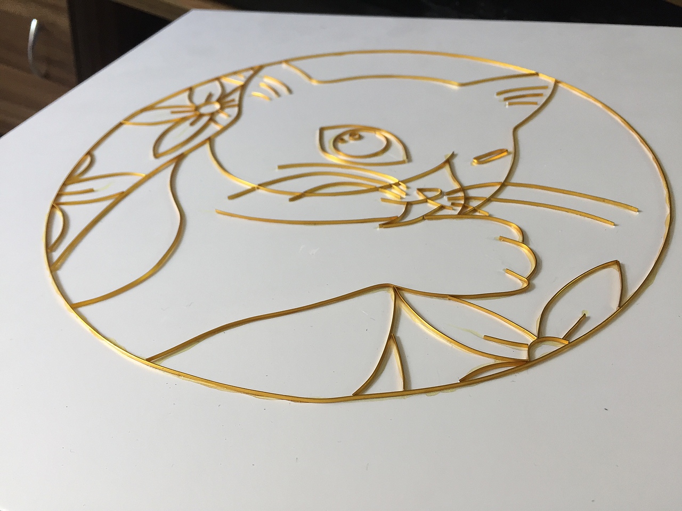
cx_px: 341
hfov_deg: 61.7
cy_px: 256
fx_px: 571
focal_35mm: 29
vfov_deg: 48.2
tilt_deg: -54.5
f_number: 2.2
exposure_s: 1/33
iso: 40
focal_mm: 4.15
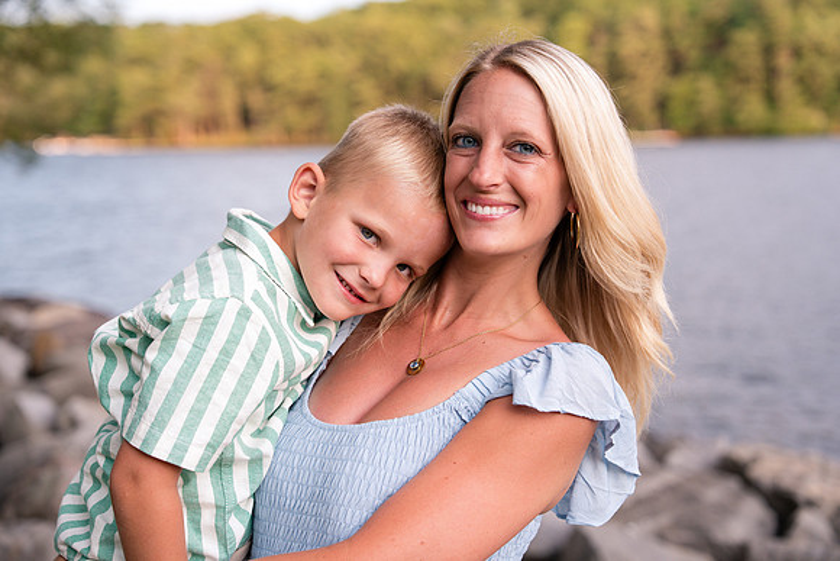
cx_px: 420
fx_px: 1307
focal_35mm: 56
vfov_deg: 24.2
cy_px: 280
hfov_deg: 35.6
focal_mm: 56
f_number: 3.2
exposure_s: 1/400
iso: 200
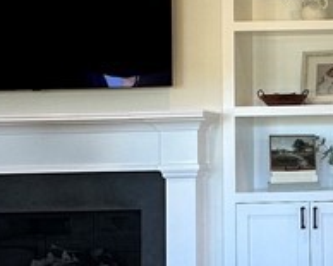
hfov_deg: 23.1
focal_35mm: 72
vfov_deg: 21.2
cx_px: 445
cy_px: 117
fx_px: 709
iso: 100
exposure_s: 1/120
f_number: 2.2
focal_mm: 2.22
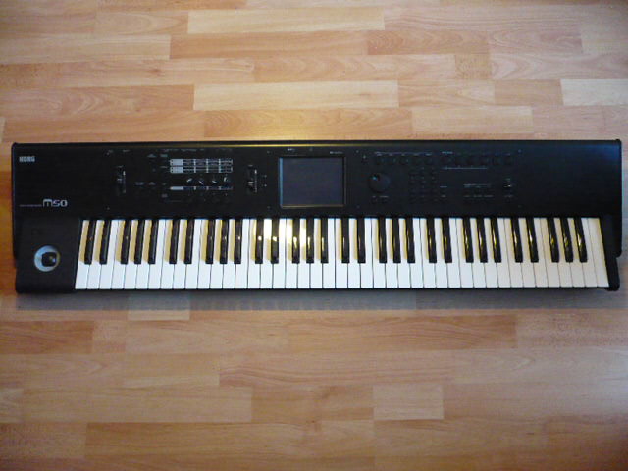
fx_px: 635
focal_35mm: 35
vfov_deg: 40.7
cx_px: 314
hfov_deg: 52.6
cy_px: 236
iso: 800
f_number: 2.8
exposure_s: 1/60
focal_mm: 5.8
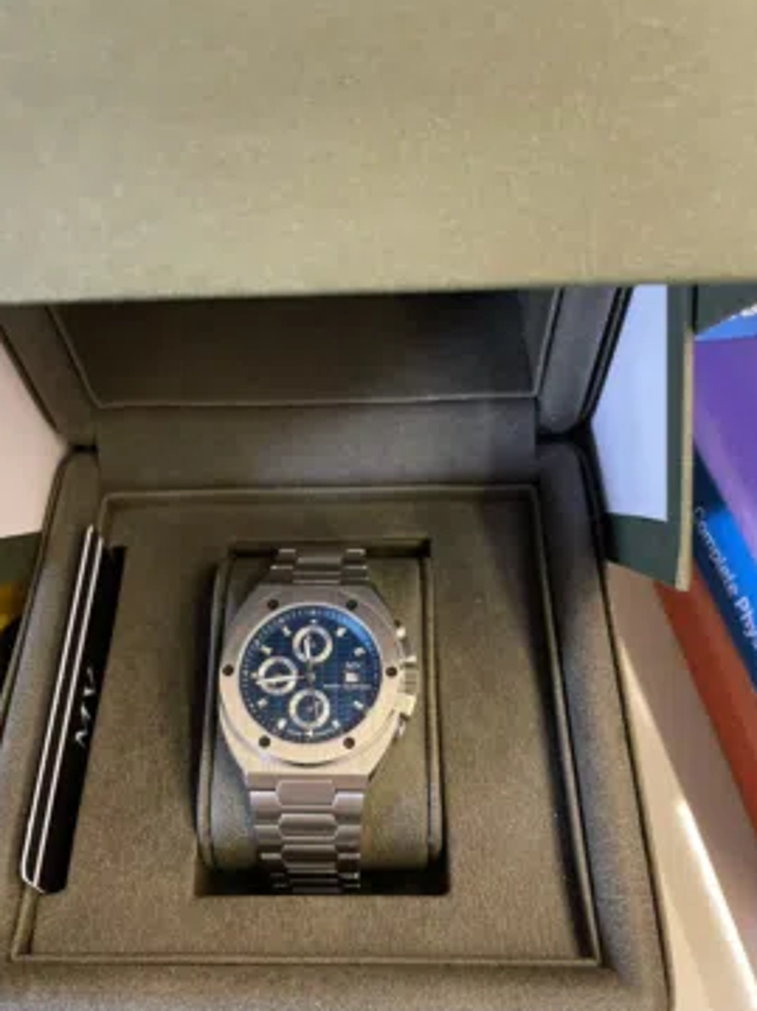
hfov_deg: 48.1
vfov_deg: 61.5
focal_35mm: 29
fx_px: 846
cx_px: 343
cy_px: 558
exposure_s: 1/50
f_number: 1.6
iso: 400
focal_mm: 4.2
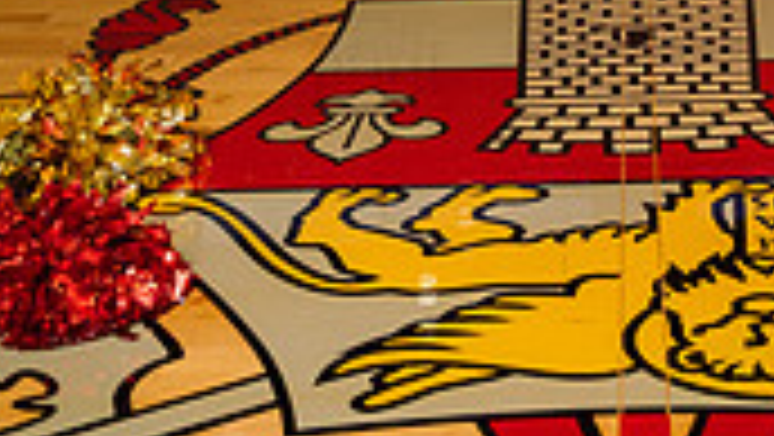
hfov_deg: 25.5
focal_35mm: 82
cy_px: -566
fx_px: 1684
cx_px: 608
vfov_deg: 12.2
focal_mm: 30
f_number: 5
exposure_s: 1/250
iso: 250
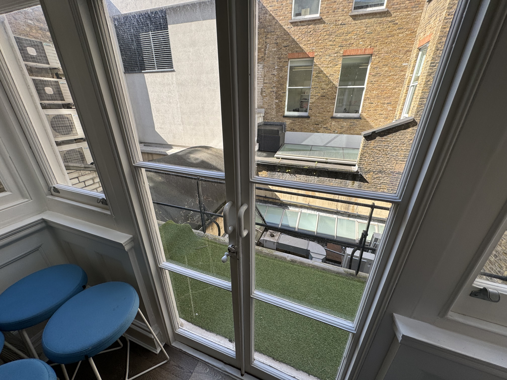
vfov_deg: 85.7
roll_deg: +0.2
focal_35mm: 14
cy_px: 190
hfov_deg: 102.1
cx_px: 254
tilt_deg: -24.1
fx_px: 205
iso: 40
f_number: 2.2
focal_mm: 2.22
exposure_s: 1/346
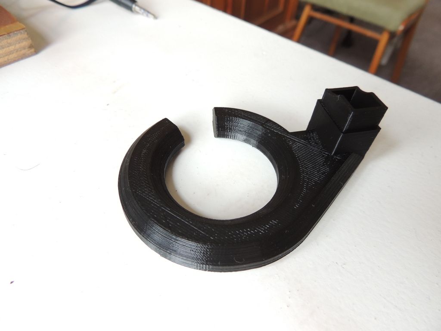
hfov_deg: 71.6
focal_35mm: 24
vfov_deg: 56.8
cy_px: 166
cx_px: 220
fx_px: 306
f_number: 3
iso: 400
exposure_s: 1/30
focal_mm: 4.3
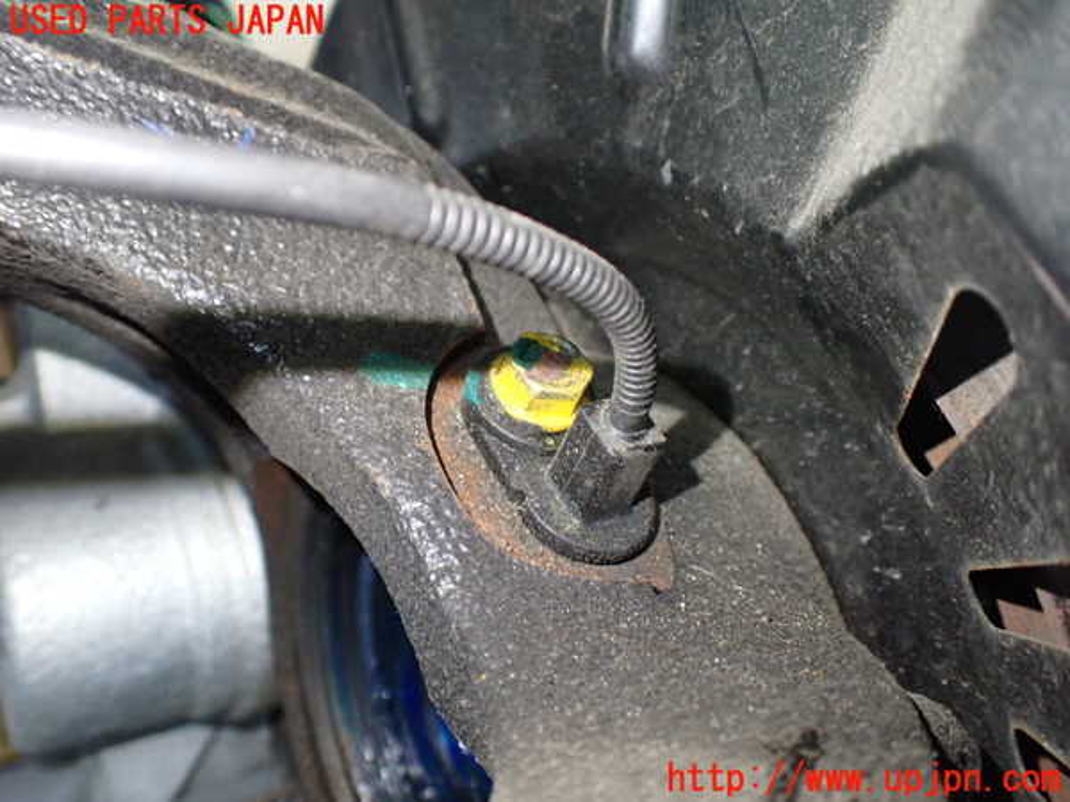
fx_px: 927
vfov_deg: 46.8
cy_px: 401
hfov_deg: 60.0
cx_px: 535
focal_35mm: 30
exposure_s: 1/50
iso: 800
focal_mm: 5.4
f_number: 2.3
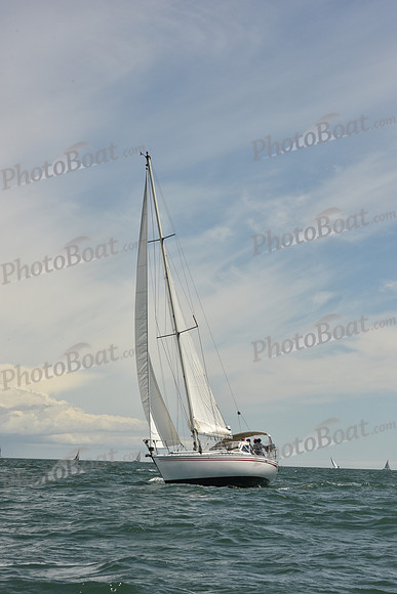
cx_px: 198
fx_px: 1405
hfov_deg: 16.1
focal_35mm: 85
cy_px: 297
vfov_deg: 23.9
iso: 320
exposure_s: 1/800
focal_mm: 85
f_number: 14
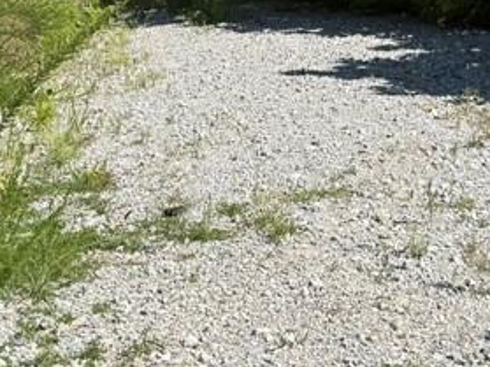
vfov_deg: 16.1
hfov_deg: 22.2
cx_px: 295
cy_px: -77
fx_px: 1245
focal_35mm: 88
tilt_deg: -11.0
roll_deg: +2.7
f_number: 1.78
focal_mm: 6.76
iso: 80
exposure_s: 1/3953
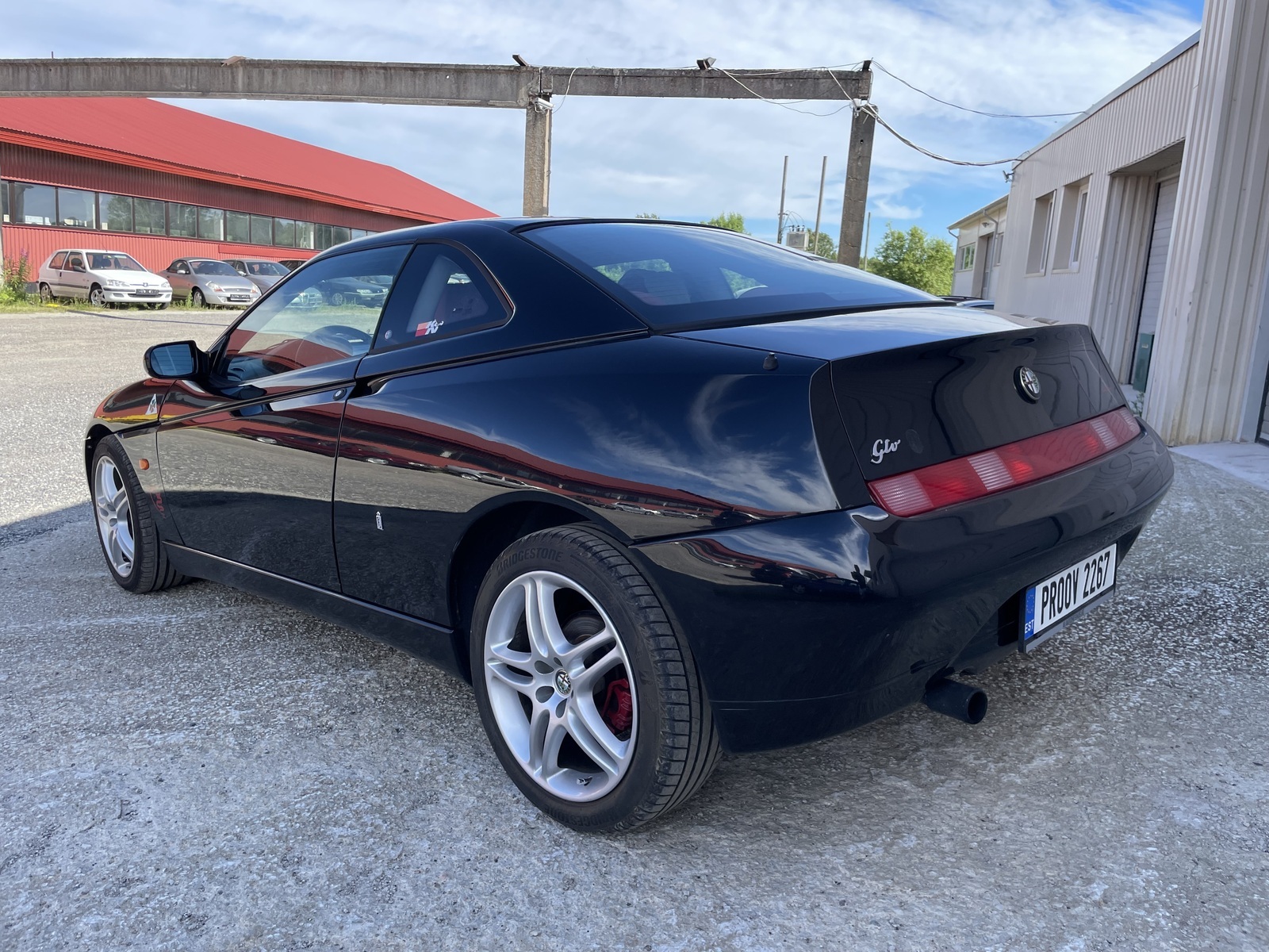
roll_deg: -3.4
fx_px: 953
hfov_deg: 67.3
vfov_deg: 53.1
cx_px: 634
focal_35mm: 26
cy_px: 476
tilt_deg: -10.3
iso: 32
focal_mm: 4.2
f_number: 1.6
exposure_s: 1/988
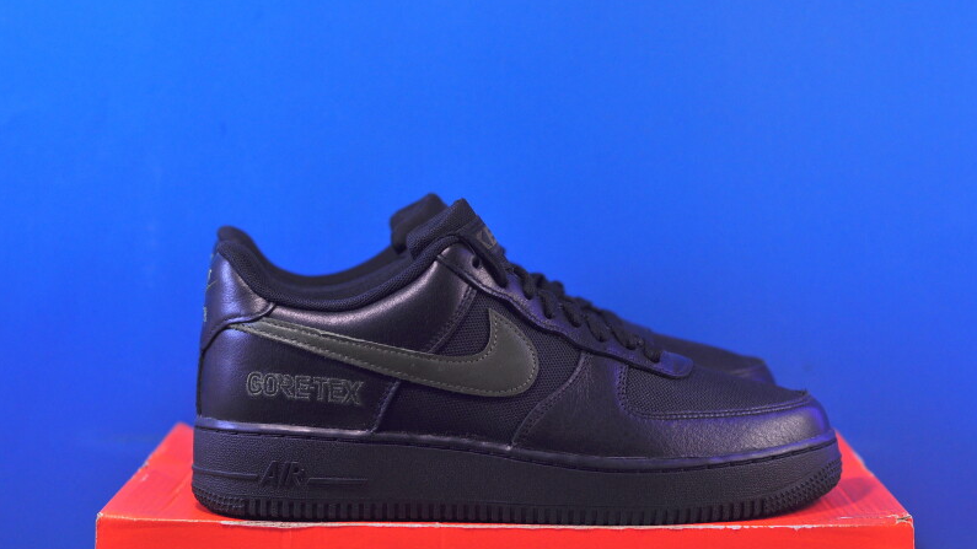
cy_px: 274
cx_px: 487
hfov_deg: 26.9
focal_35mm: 79
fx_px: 2046
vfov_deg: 15.3
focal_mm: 50
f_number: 3.2
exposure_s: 1/250
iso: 250
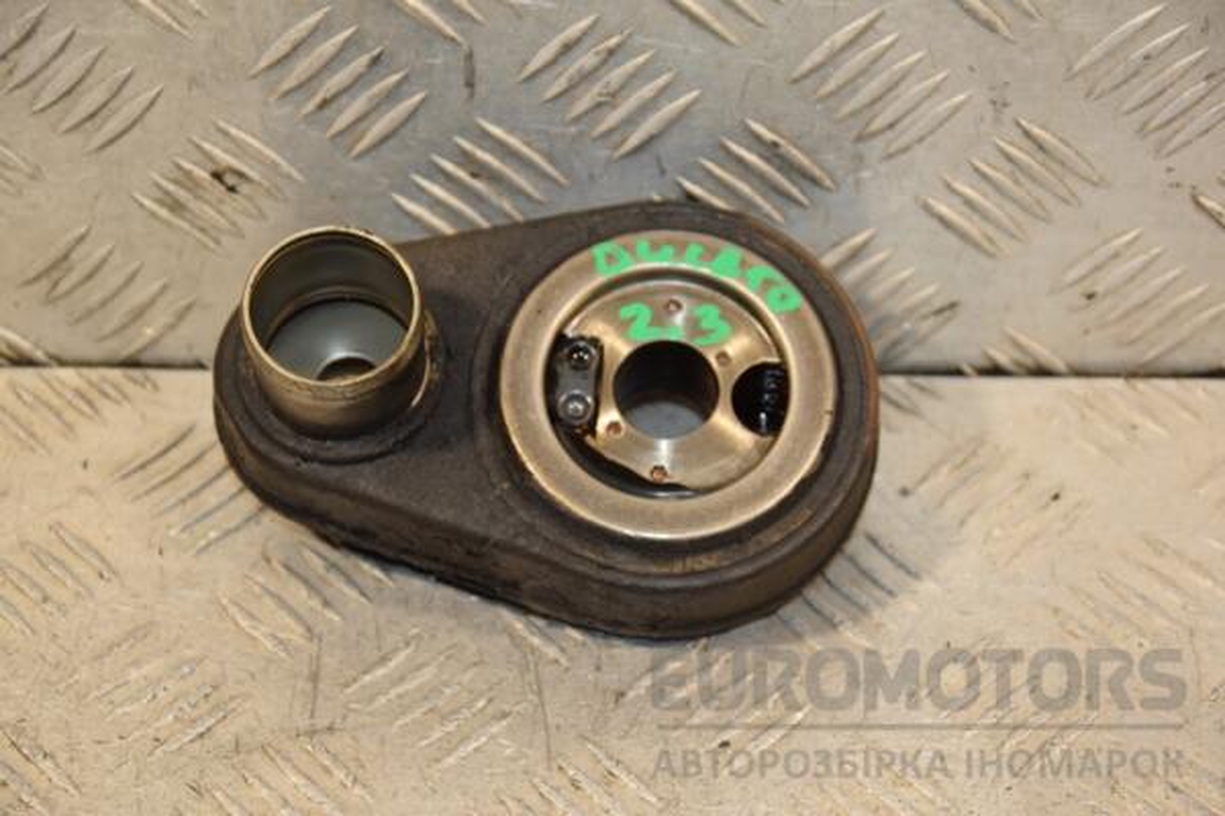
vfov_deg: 12.2
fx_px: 3828
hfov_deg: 18.2
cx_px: 612
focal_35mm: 112
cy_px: 408
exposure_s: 1/125
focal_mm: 75
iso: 800
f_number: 5.3
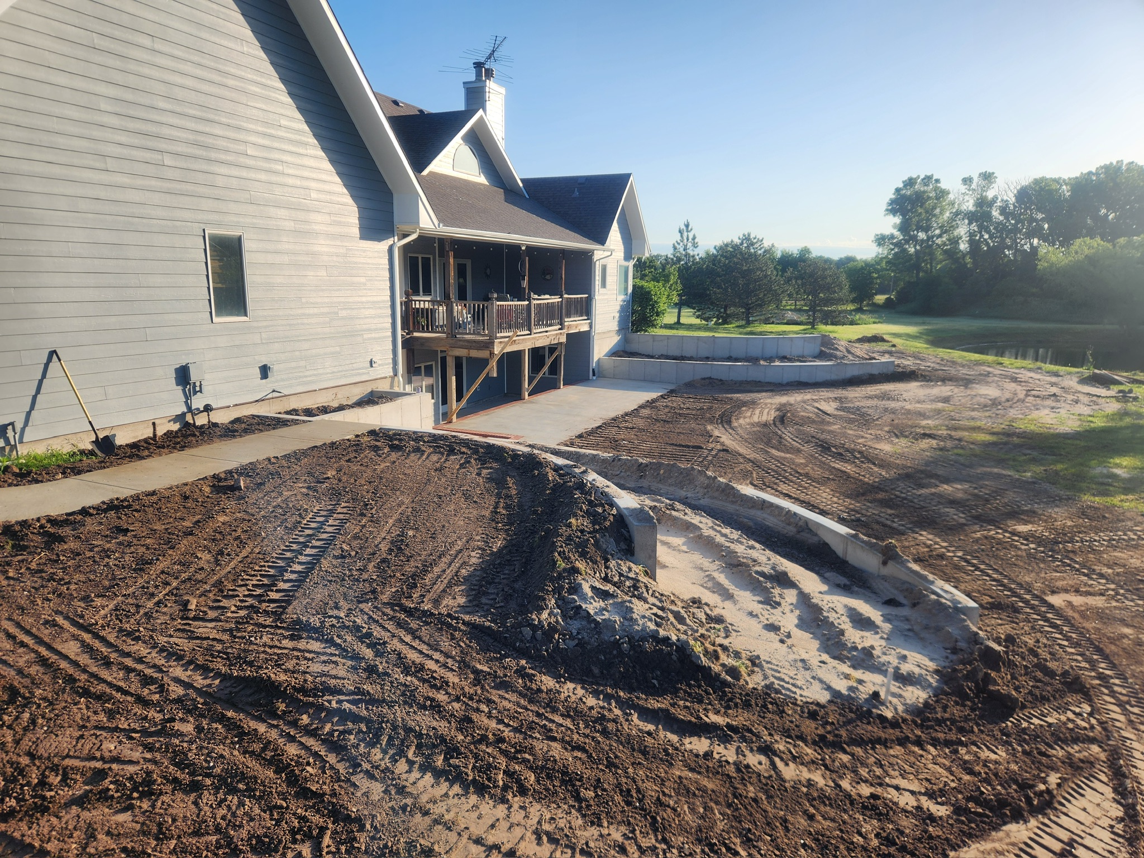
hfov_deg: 73.9
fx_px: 760
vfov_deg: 58.9
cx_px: 572
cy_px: 429
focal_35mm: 23
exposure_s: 1/1093
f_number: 1.8
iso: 20
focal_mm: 5.4
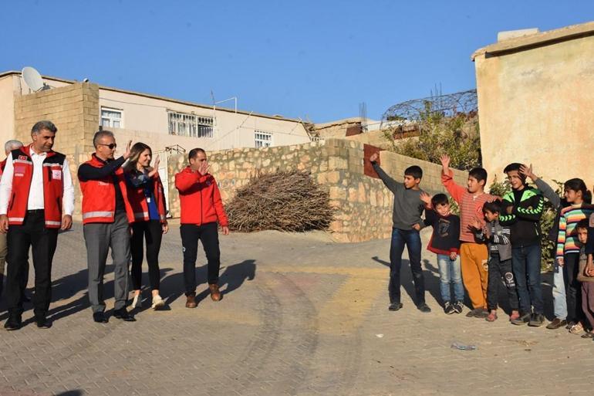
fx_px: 940
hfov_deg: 35.1
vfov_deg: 23.8
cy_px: 198
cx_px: 297
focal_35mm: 57
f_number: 16
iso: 1250
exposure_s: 1/1000
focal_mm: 38
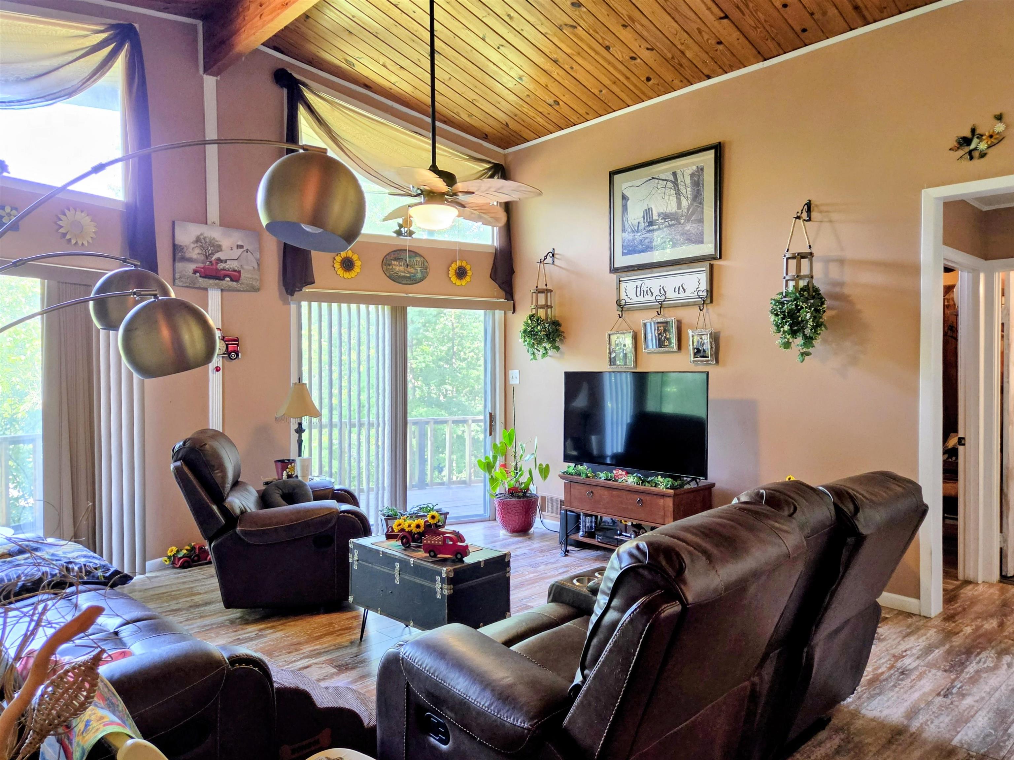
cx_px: 507
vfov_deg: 58.9
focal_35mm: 23
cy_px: 380
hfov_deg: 73.9
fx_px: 674
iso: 320
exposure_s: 1/120
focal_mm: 5.4
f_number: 1.8
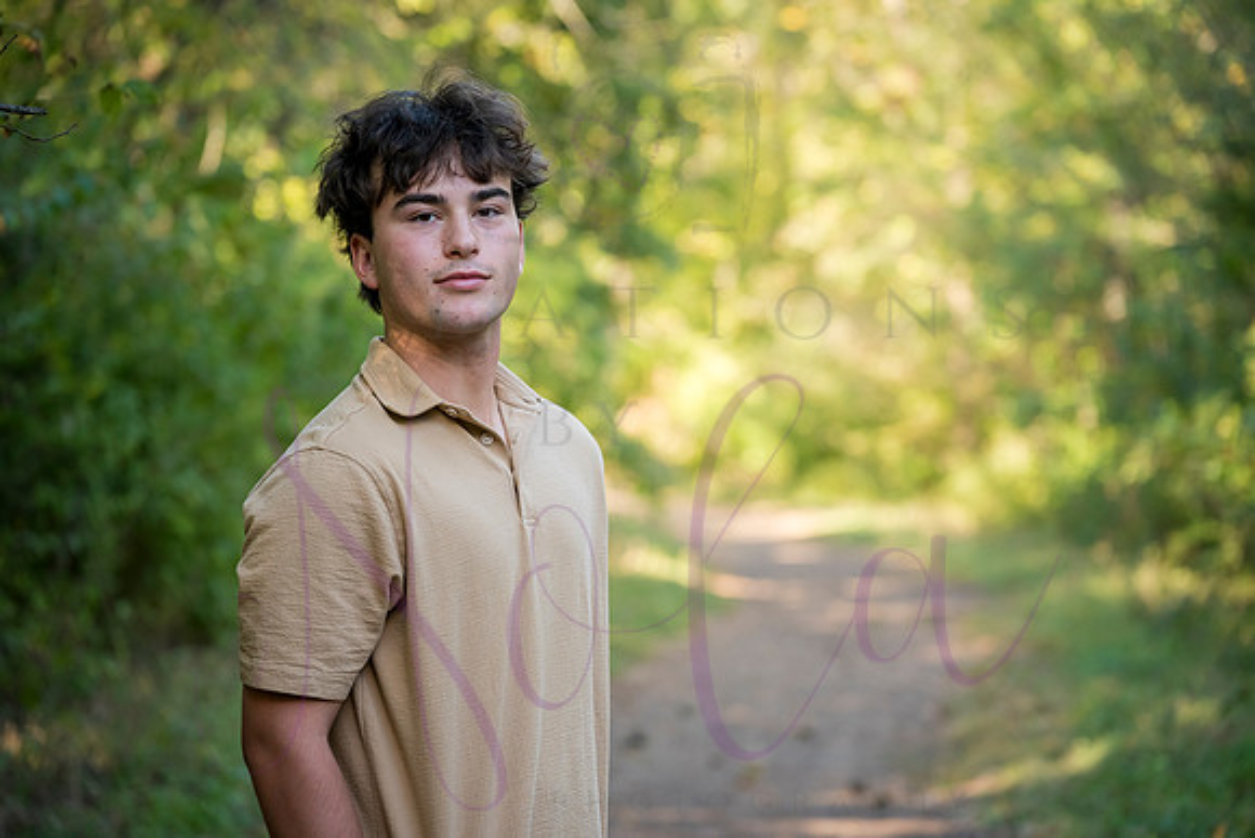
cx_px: 628
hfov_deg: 16.6
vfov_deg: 11.1
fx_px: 4304
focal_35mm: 123
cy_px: 419
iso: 500
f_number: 4
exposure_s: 1/250
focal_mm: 120
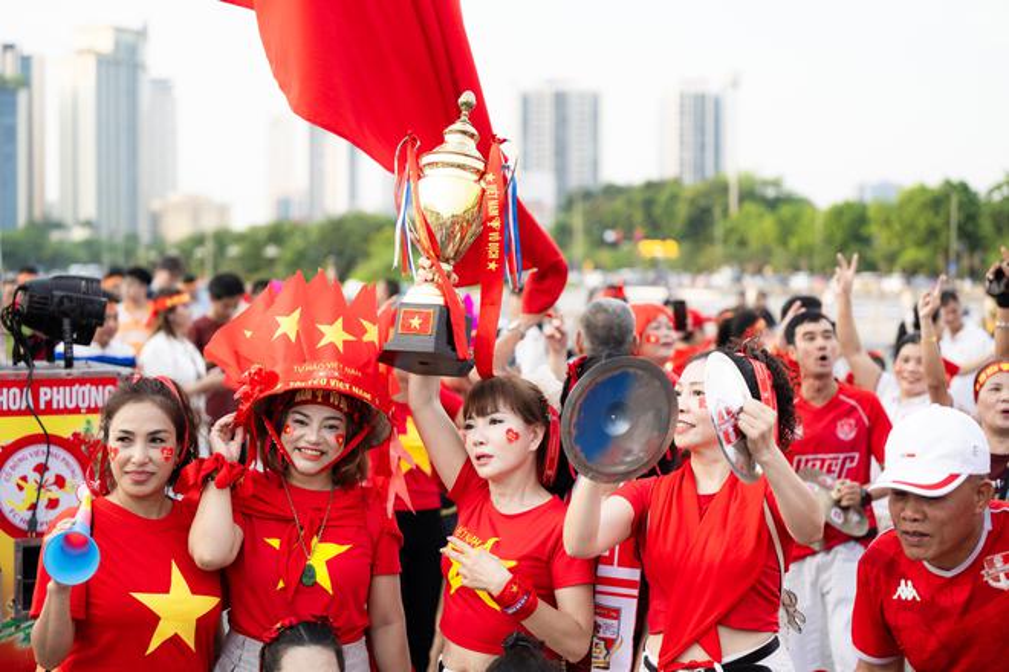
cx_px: 504
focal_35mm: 70
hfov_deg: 28.8
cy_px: 336
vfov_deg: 19.5
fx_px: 1962
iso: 400
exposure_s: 1/800
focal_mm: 70
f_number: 2.8
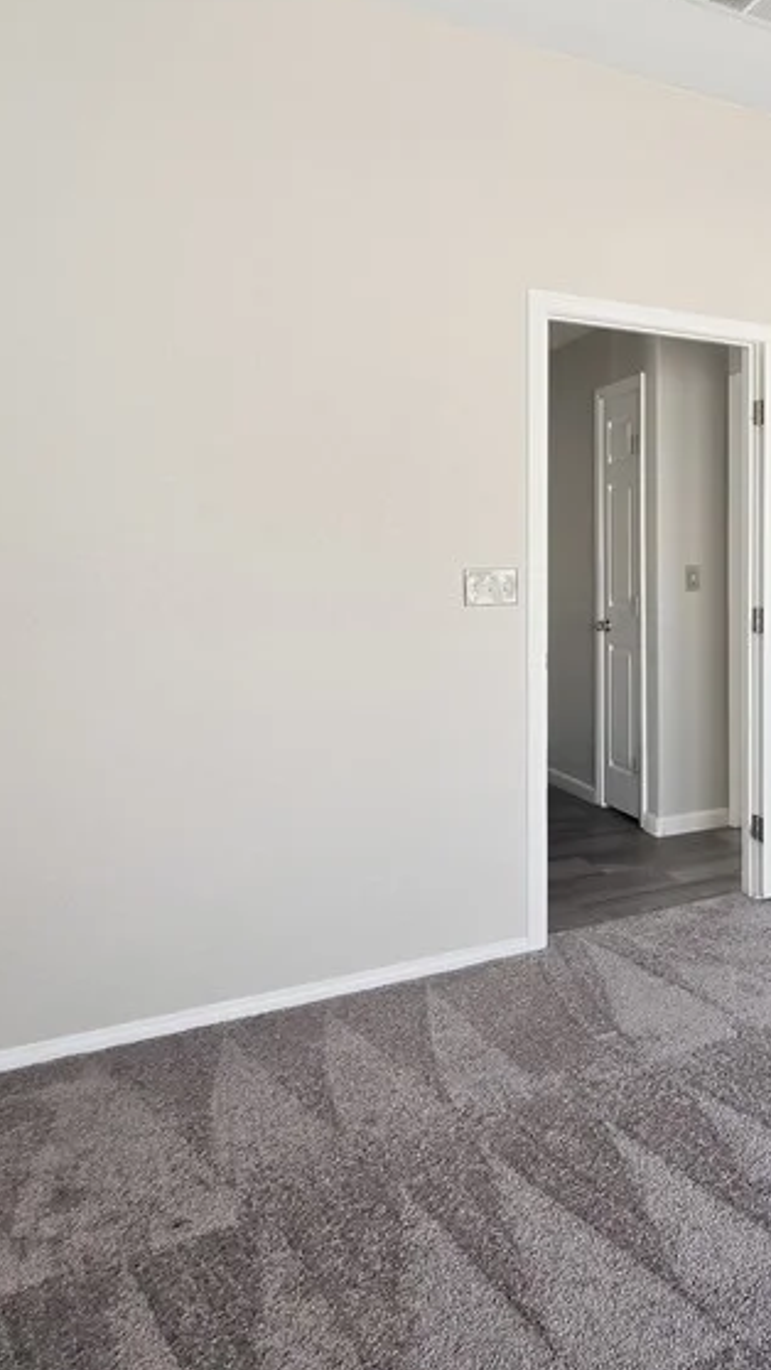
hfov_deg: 35.8
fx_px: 945
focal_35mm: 26
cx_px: 901
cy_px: 552
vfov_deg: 71.2
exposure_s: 1/100
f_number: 2.2
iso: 100
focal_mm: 2.2
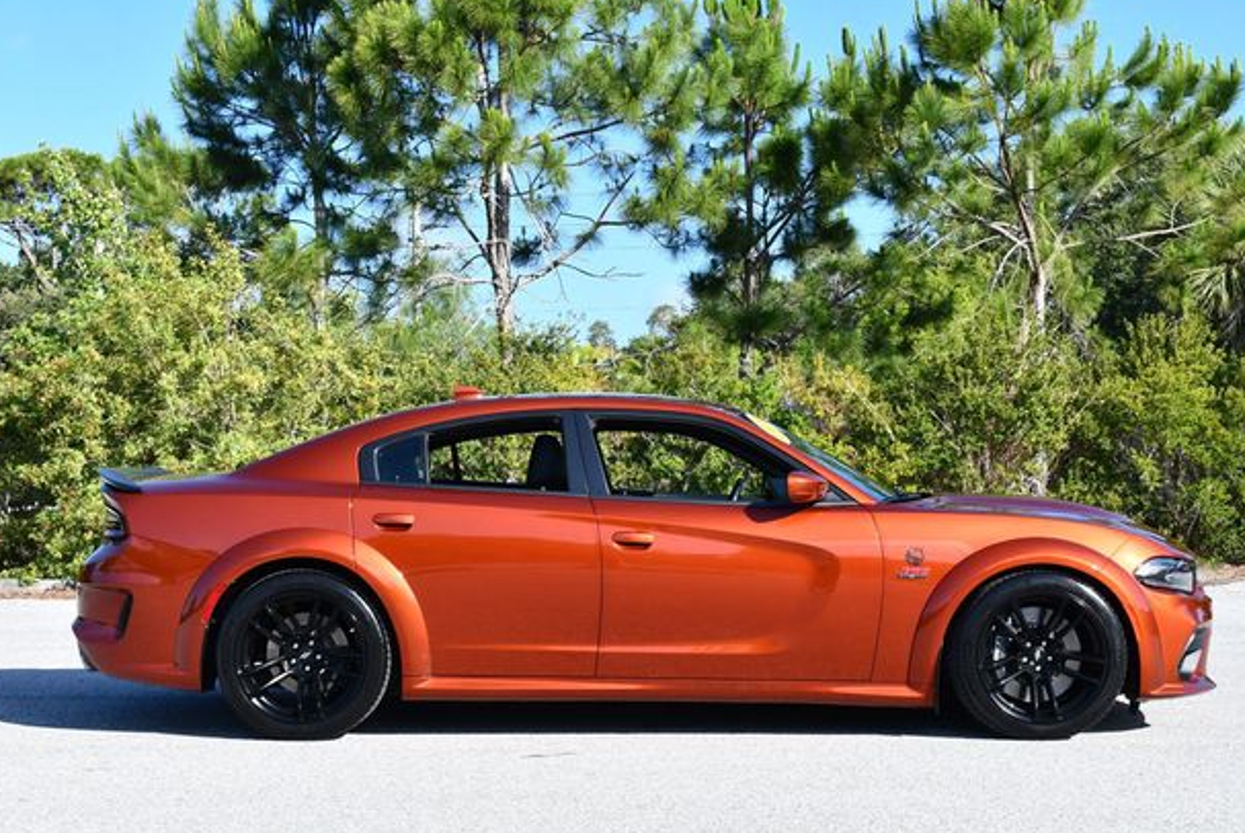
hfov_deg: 33.9
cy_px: 410
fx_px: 2042
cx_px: 626
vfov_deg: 23.0
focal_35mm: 59
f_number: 8
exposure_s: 1/250
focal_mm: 28
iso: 200
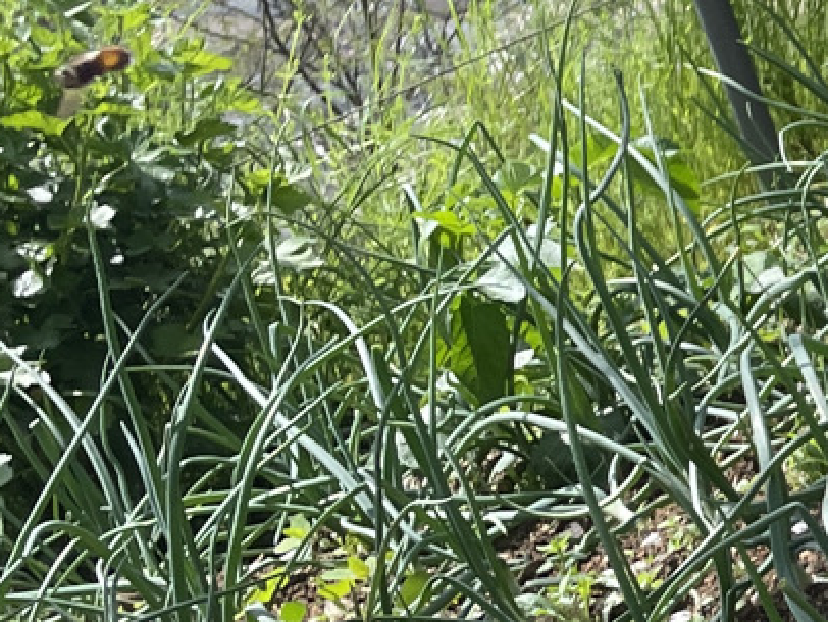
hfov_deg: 13.5
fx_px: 3064
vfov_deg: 11.6
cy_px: 273
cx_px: 1587
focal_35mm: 128
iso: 32
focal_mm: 4.2
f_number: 1.6
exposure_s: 1/1715
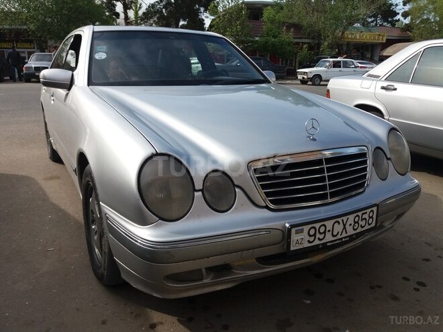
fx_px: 358
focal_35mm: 28
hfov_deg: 63.4
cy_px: 166
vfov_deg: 49.7
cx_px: 222
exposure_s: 1/1115
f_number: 1.9
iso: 64
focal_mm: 3.7
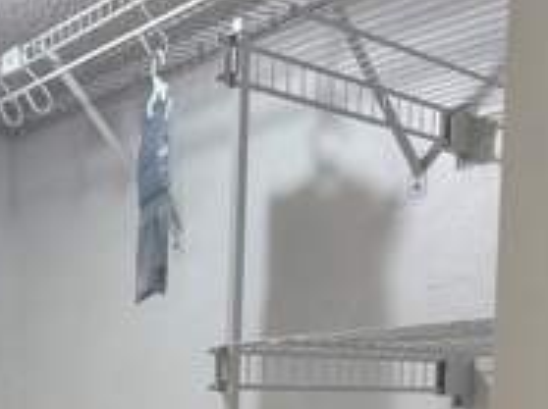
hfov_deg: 30.4
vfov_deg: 21.7
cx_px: 97
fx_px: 980
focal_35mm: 62
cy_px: 500
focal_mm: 6.76
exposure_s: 1/120
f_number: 1.78
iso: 200
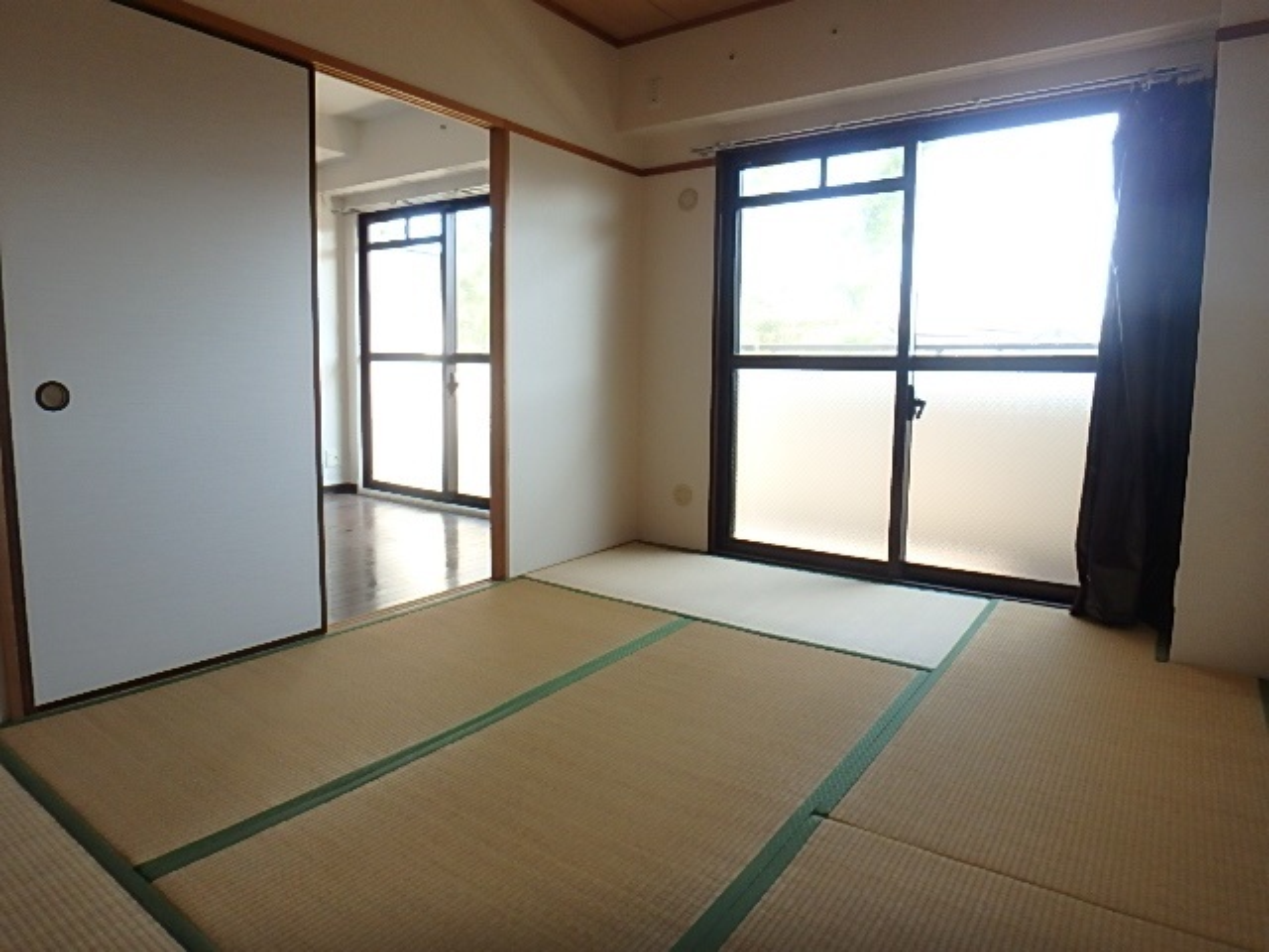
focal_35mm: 21
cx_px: 634
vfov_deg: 63.4
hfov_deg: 79.0
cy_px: 476
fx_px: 770
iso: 200
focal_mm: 3.7
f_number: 3.5
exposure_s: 1/60
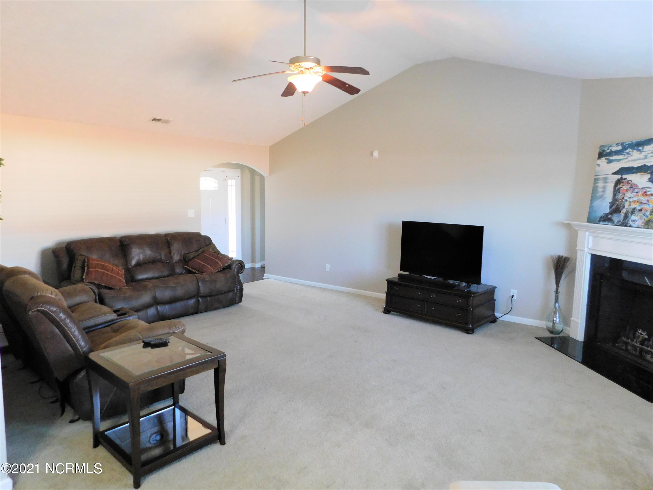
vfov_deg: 58.9
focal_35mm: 23
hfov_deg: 73.9
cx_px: 326
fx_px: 434
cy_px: 245
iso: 400
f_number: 3
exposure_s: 1/25
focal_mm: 4
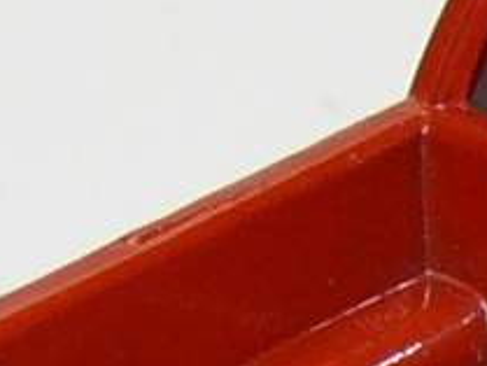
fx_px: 10431
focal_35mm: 741
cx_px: 1149
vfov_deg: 2.0
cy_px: 126
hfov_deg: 2.7
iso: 100
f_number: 4
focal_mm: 13
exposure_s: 1/30
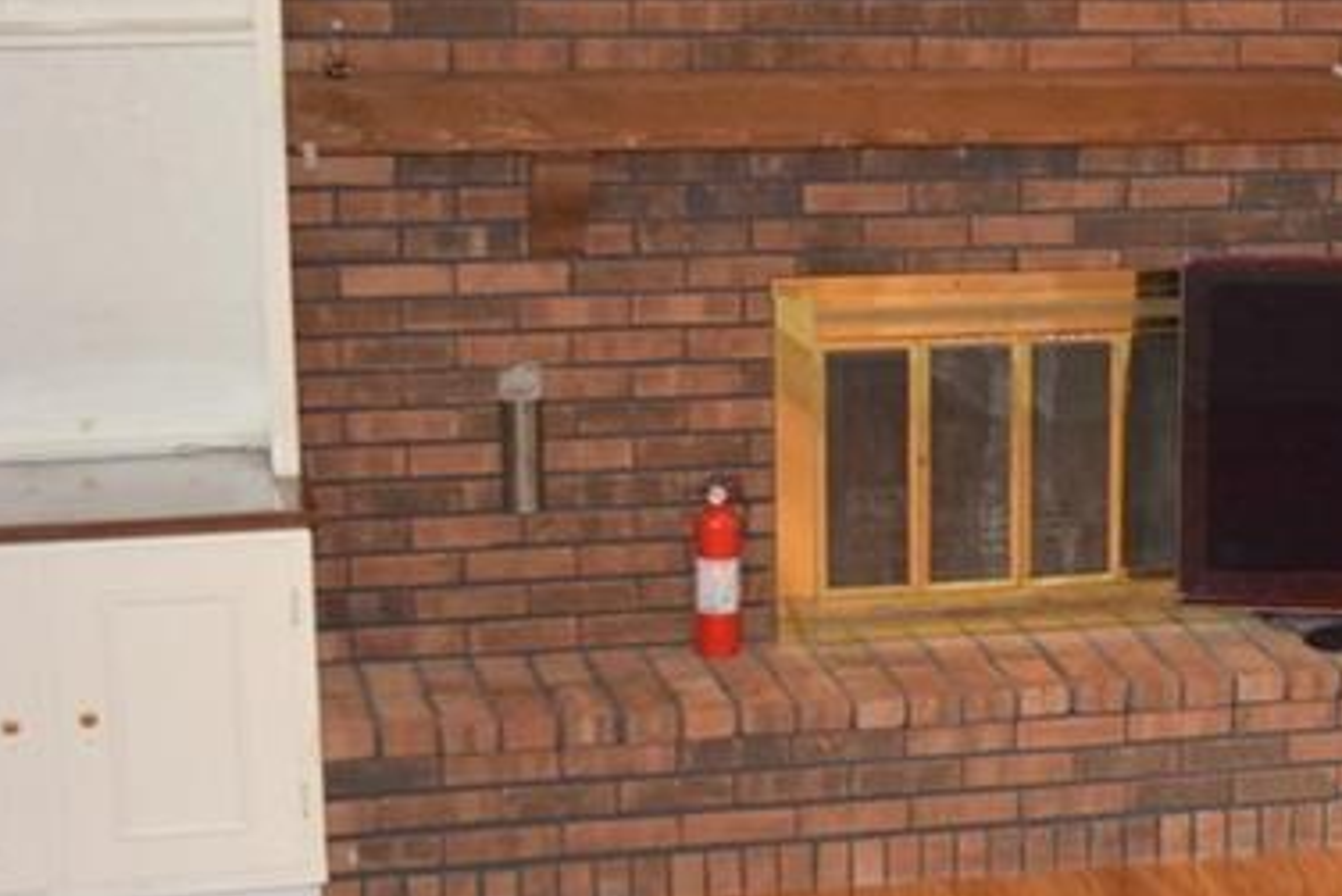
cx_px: 1446
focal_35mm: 98
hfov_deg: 20.0
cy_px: 546
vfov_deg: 14.0
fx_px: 3654
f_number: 5
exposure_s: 1/100
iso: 800
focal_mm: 24
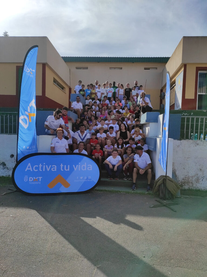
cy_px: 138
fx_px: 200
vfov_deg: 69.4
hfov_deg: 54.8
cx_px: 104
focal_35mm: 25
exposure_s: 1/4263
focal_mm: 5.43
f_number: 1.89
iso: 100
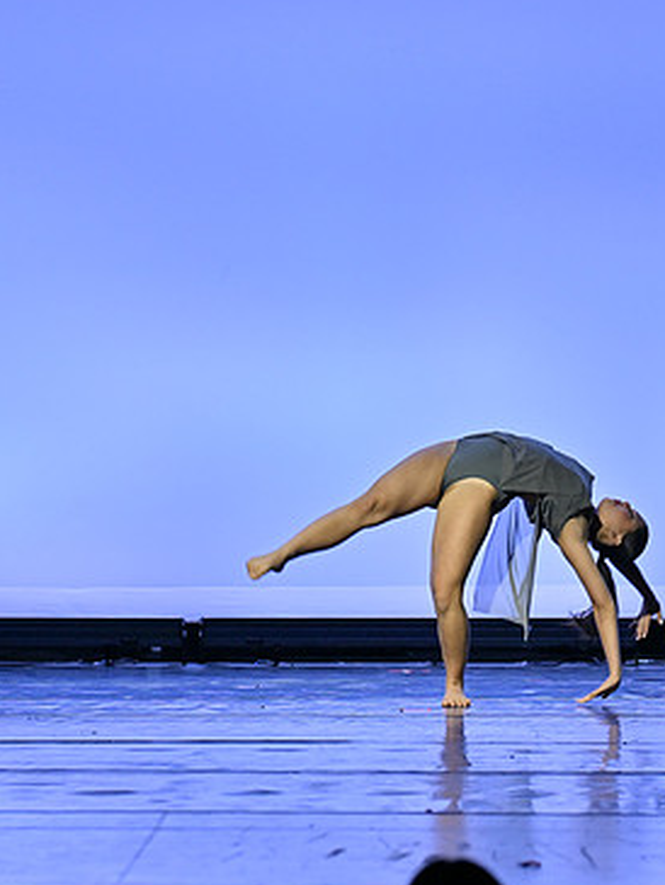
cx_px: 507
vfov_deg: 10.2
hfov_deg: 7.7
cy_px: 458
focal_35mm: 194
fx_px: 4966
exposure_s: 1/500
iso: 500
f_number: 2.8
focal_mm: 85
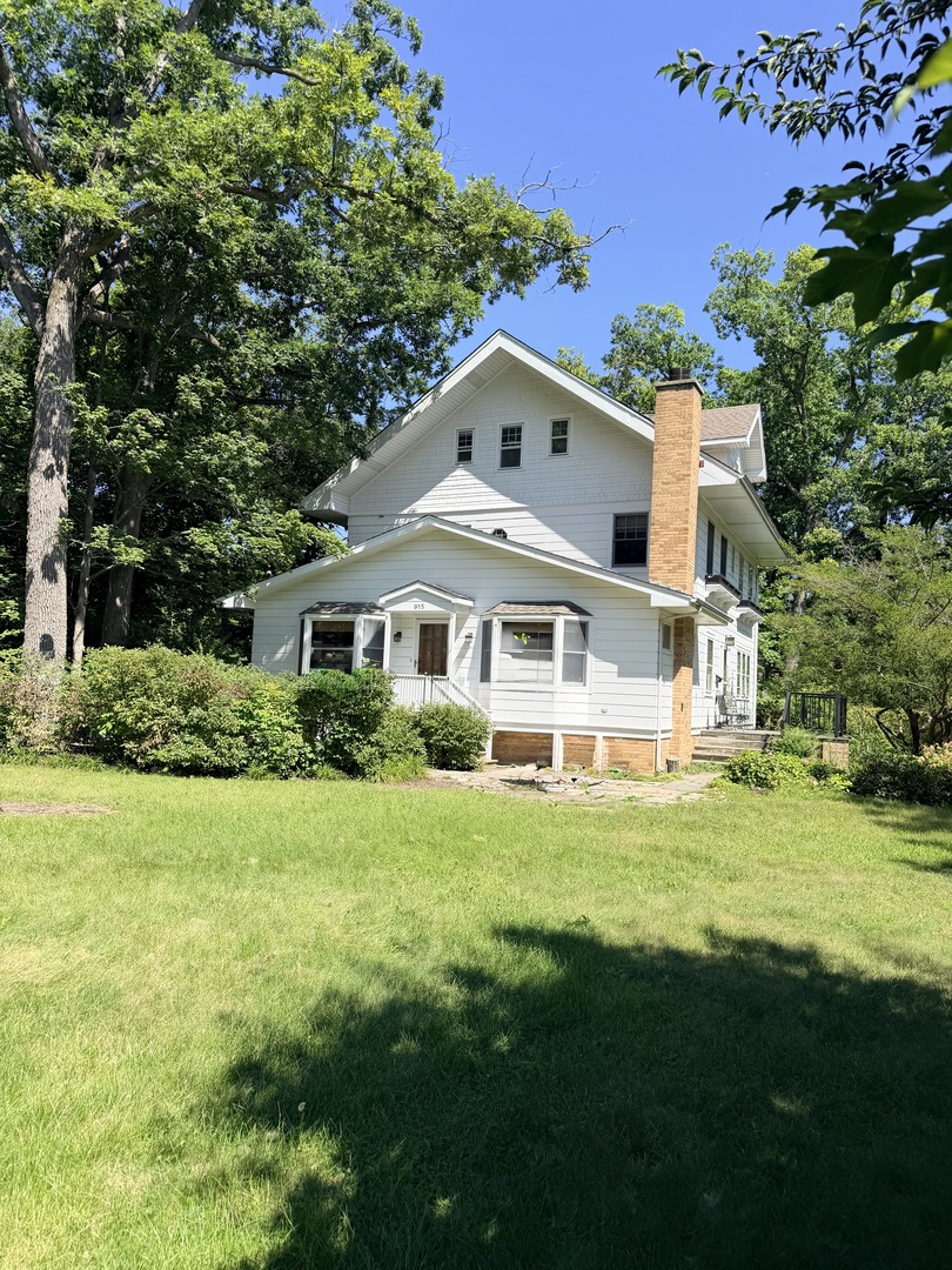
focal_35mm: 24
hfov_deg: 56.8
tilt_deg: +2.2
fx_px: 880
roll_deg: -2.2
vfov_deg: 71.6
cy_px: 635
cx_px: 476
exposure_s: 1/2611
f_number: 1.78
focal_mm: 6.76
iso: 80
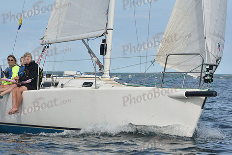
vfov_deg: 8.0
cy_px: 75
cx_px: 97
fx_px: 1109
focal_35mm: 172
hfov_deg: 11.9
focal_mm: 140
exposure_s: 1/1000
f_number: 10
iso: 320
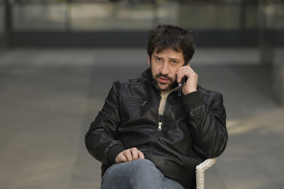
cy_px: 94
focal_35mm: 190
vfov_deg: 7.2
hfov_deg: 10.8
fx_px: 1499
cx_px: 142
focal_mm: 190
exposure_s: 1/640
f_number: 4.5
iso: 1000
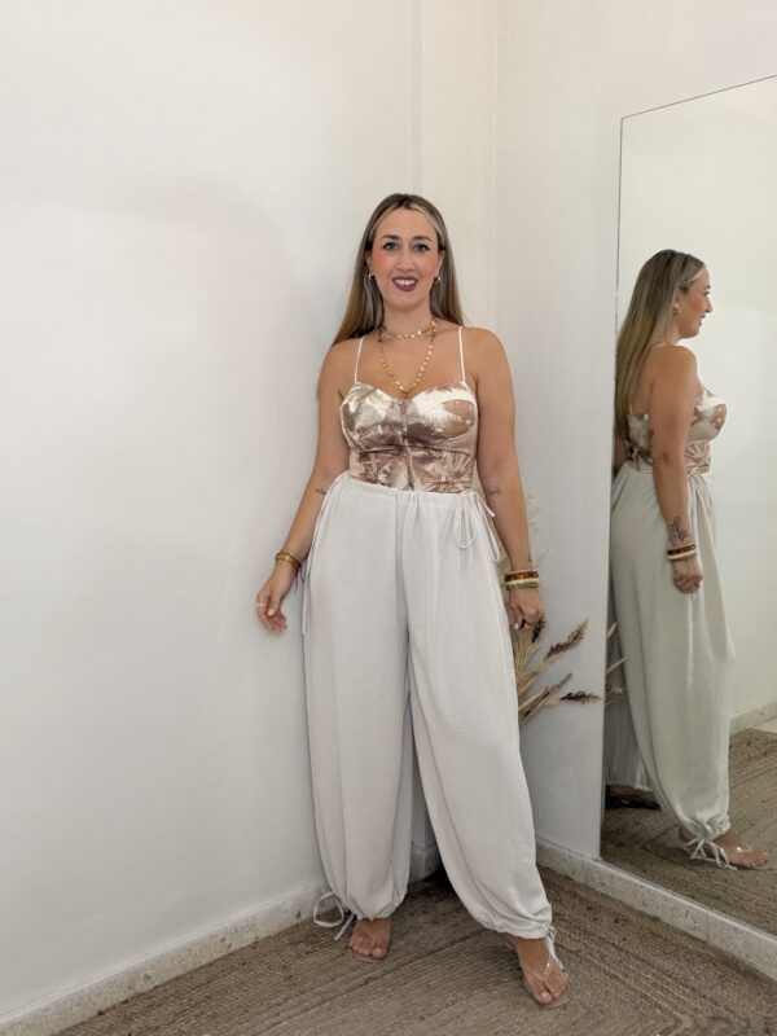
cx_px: 388
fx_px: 898
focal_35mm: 30
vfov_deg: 60.0
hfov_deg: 46.8
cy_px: 518
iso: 100
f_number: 1.9
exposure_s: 1/60
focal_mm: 2.71
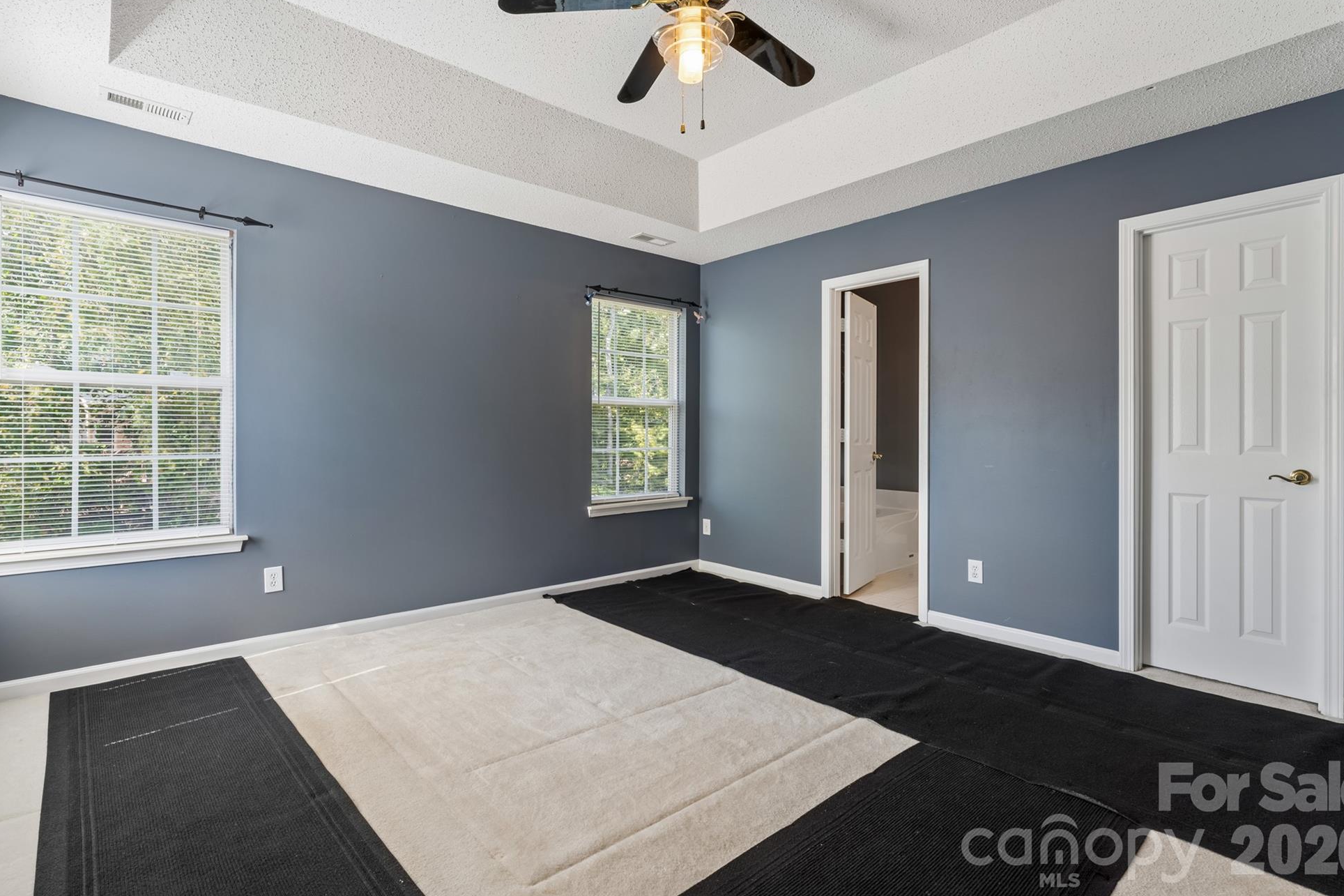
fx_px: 650
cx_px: 667
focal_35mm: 17
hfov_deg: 91.9
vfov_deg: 69.1
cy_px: 424
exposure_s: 1/4
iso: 100
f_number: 13
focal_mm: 16.4
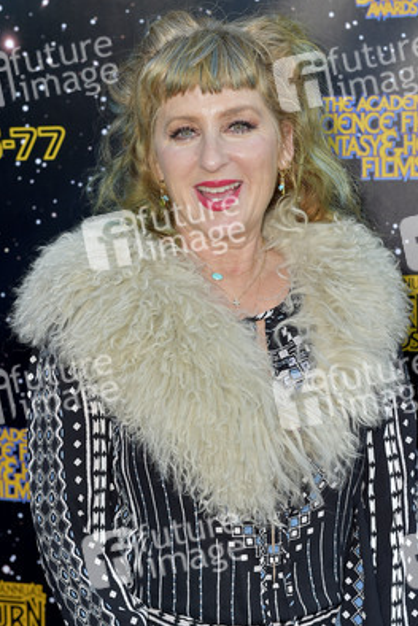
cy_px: 313
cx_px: 211
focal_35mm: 63
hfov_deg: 21.6
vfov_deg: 31.9
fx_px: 1096
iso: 500
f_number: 6.3
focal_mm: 62
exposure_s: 1/320
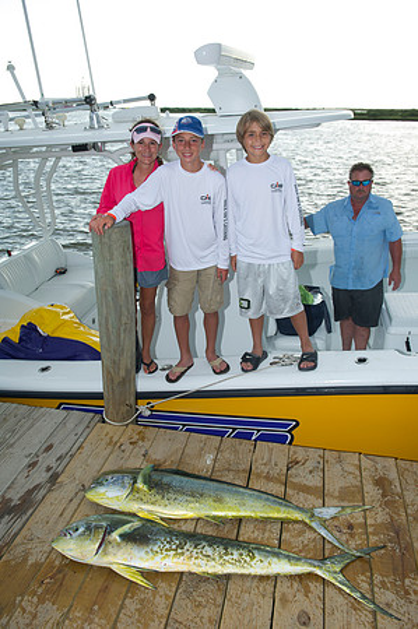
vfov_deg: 63.7
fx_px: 506
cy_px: 314
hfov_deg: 44.9
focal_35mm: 29
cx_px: 209
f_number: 6.3
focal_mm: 29
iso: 200
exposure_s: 1/200
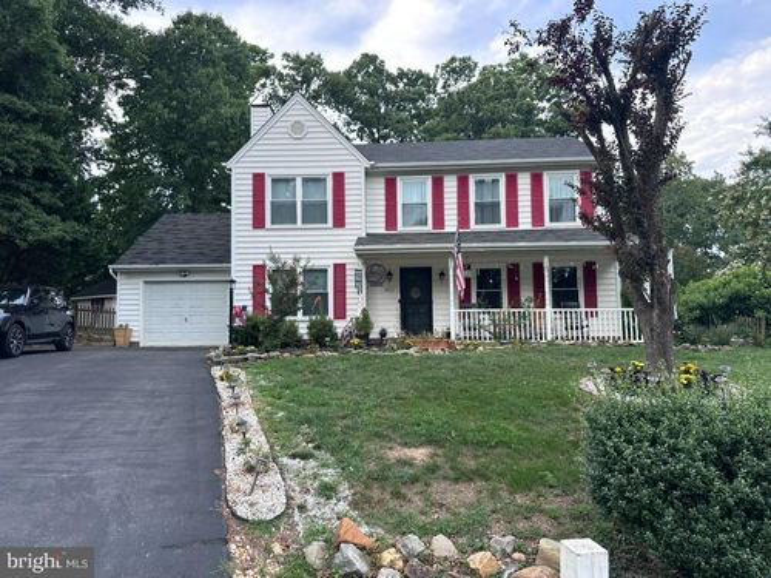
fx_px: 535
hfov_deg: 71.6
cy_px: 289
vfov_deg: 56.8
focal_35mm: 24
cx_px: 386
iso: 80
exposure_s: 1/756
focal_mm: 6.86
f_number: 1.78
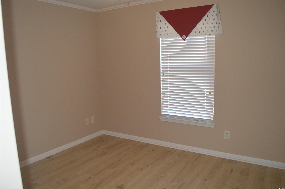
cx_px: 142
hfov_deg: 67.4
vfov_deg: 47.8
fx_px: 214
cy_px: 94
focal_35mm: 27
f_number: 3.5
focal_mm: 18
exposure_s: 1/60
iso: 800
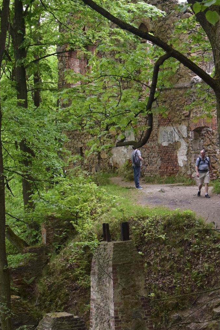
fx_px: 953
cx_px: 123
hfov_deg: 13.2
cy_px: 261
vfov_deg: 19.5
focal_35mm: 104
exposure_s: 1/50
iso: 400
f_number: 4.5
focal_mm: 35
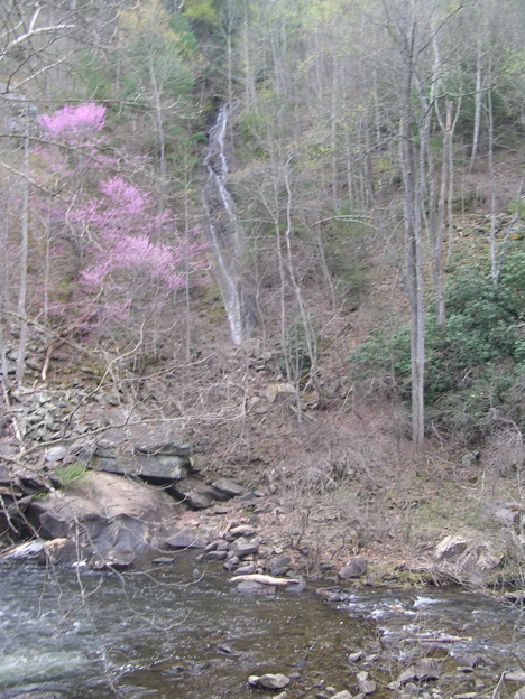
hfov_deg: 36.8
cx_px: 266
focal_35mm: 39
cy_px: 356
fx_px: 789
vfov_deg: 47.9
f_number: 2.8
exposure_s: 1/69.4
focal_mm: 5.8
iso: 50
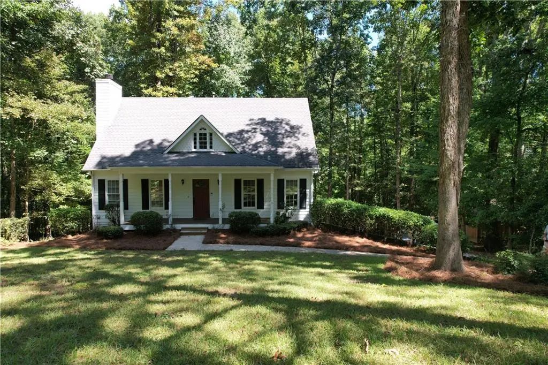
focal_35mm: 22
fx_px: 335
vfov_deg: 57.2
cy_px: 182
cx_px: 274
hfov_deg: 78.6
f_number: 2.8
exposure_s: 1/320
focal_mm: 8.38
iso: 100
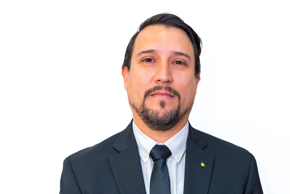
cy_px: 128
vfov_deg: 28.5
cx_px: 164
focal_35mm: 47
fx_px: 379
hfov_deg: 41.8
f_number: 4.5
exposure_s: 1/160
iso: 400
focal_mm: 32
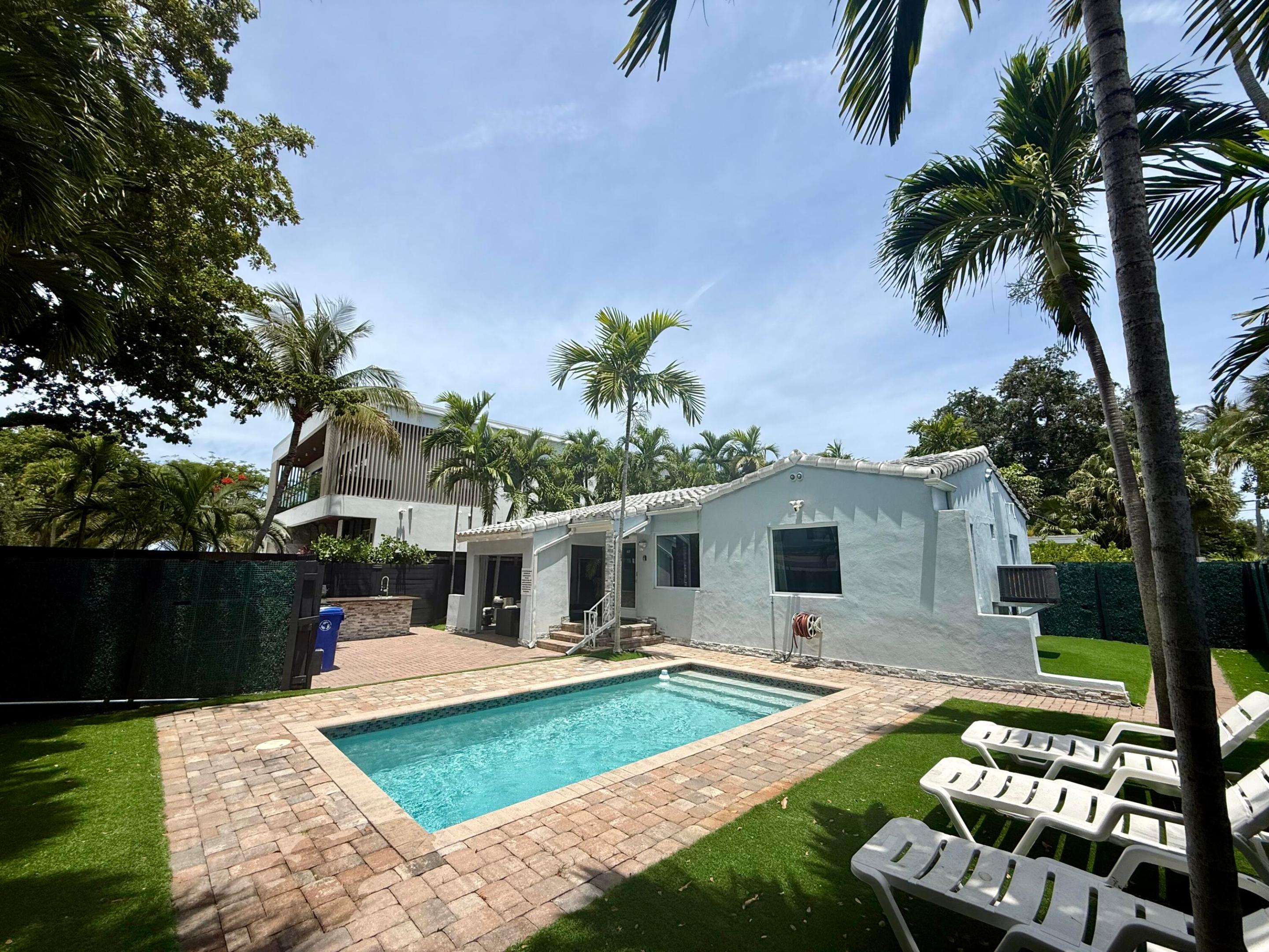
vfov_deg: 85.7
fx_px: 513
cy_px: 476
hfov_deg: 102.1
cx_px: 634
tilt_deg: +10.5
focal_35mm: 14
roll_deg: -0.9
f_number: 2.2
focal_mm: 2.22
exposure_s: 1/3289
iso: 50
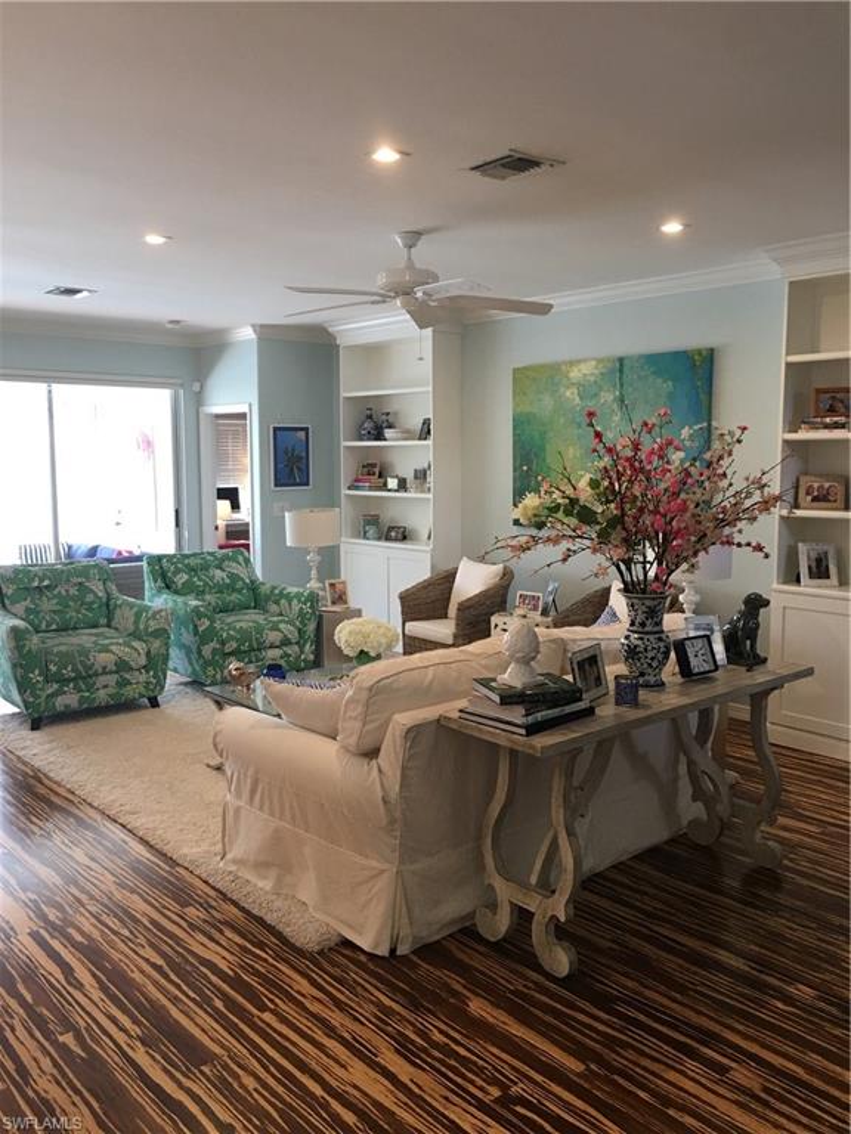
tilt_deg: -5.5
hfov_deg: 48.2
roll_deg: +0.8
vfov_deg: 61.7
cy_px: 567
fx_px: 951
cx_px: 426
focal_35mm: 29
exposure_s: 1/30
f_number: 2.2
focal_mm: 4.15
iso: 40
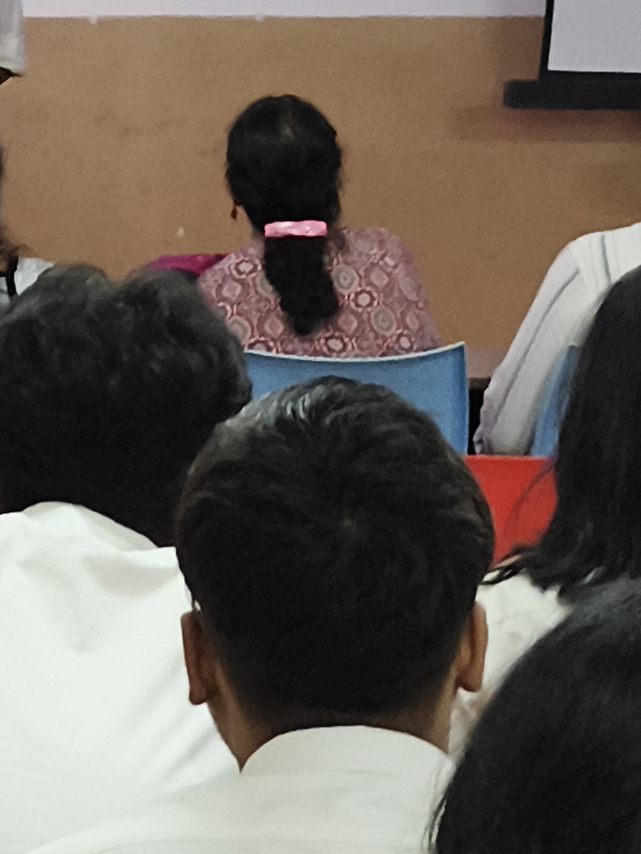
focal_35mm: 249
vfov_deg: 8.0
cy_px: 320
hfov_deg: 6.0
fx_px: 6149
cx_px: 582
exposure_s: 1/50
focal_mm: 7.1
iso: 766
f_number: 1.85
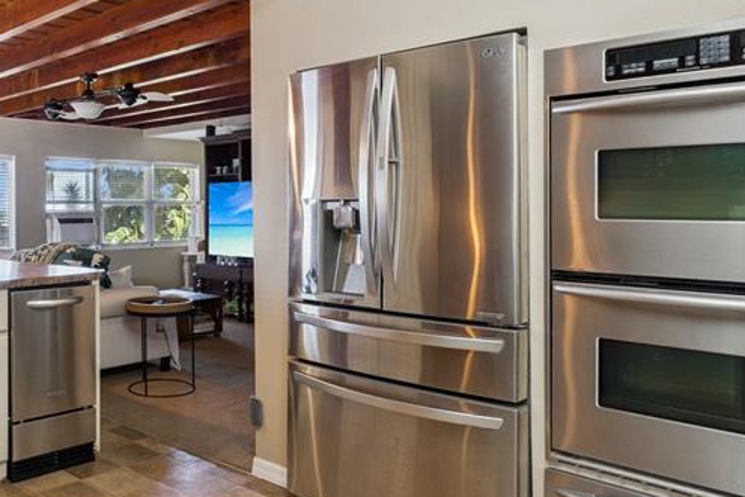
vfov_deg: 40.4
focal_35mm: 33
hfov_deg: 54.0
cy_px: 211
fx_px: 674
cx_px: 149
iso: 400
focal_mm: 10.5
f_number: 9
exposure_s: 1/13
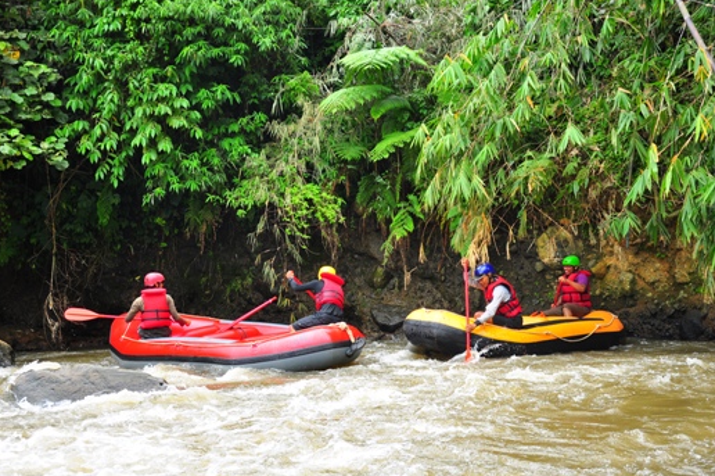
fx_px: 1052
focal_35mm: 53
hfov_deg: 37.5
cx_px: 349
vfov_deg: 25.5
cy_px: 237
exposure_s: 1/200
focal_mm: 34
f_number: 5
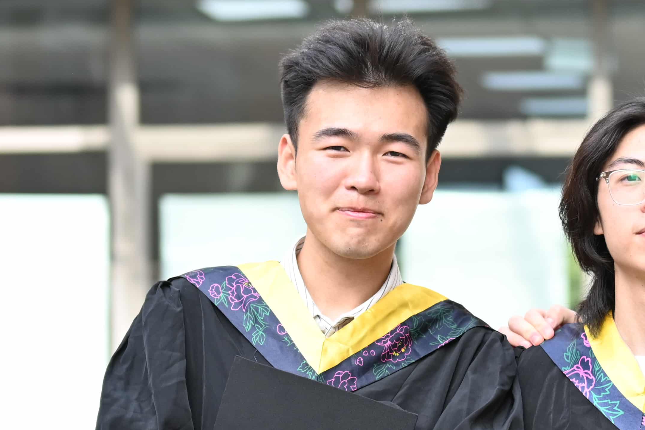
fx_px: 3457
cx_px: 536
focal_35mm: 193
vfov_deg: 7.1
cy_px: 371
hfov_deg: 10.6
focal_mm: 50
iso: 250
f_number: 1.8
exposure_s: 1/2000
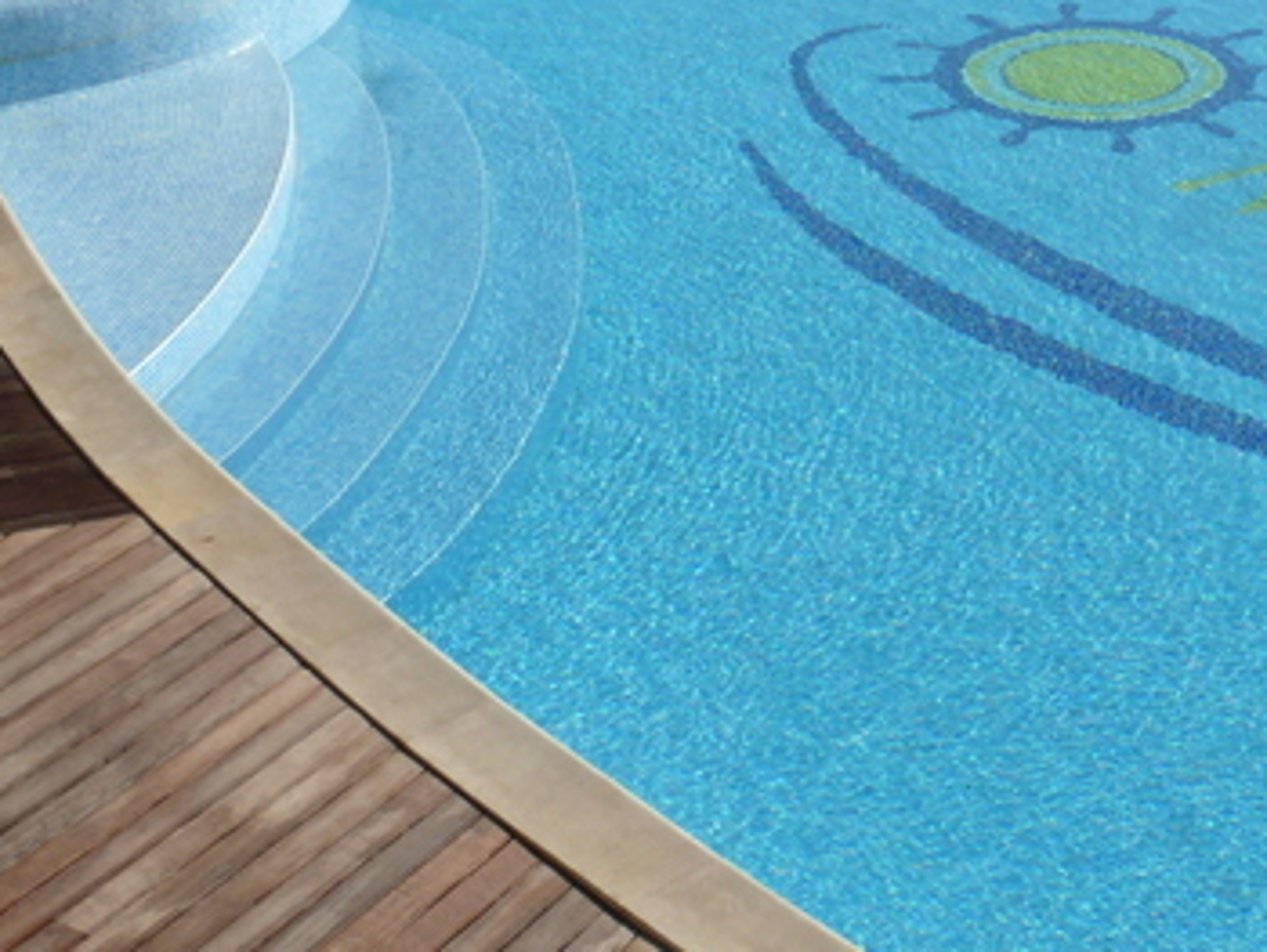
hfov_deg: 23.6
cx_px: 1209
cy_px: 177
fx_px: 2930
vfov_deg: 18.3
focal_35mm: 80
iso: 100
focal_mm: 7.4
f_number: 5.6
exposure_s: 1/500
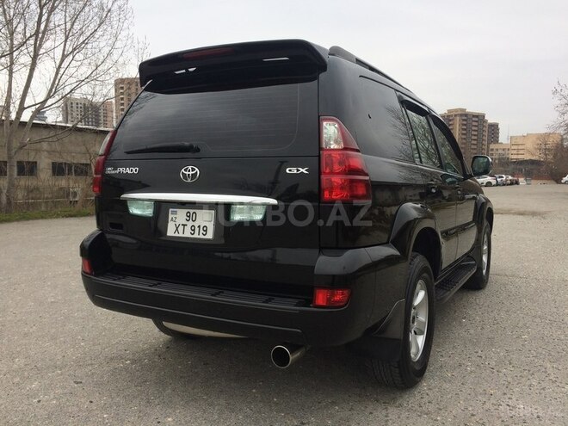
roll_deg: +0.6
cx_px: 284
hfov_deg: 61.7
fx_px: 476
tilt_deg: -5.3
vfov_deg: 48.2
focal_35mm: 29
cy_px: 213
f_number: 2.2
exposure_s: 1/519
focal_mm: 4.15
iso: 32
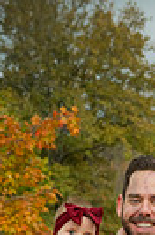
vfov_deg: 12.5
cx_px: 178
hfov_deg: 8.7
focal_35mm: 156
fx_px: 1013
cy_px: 352
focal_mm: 46
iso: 400
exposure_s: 1/500
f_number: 5.6
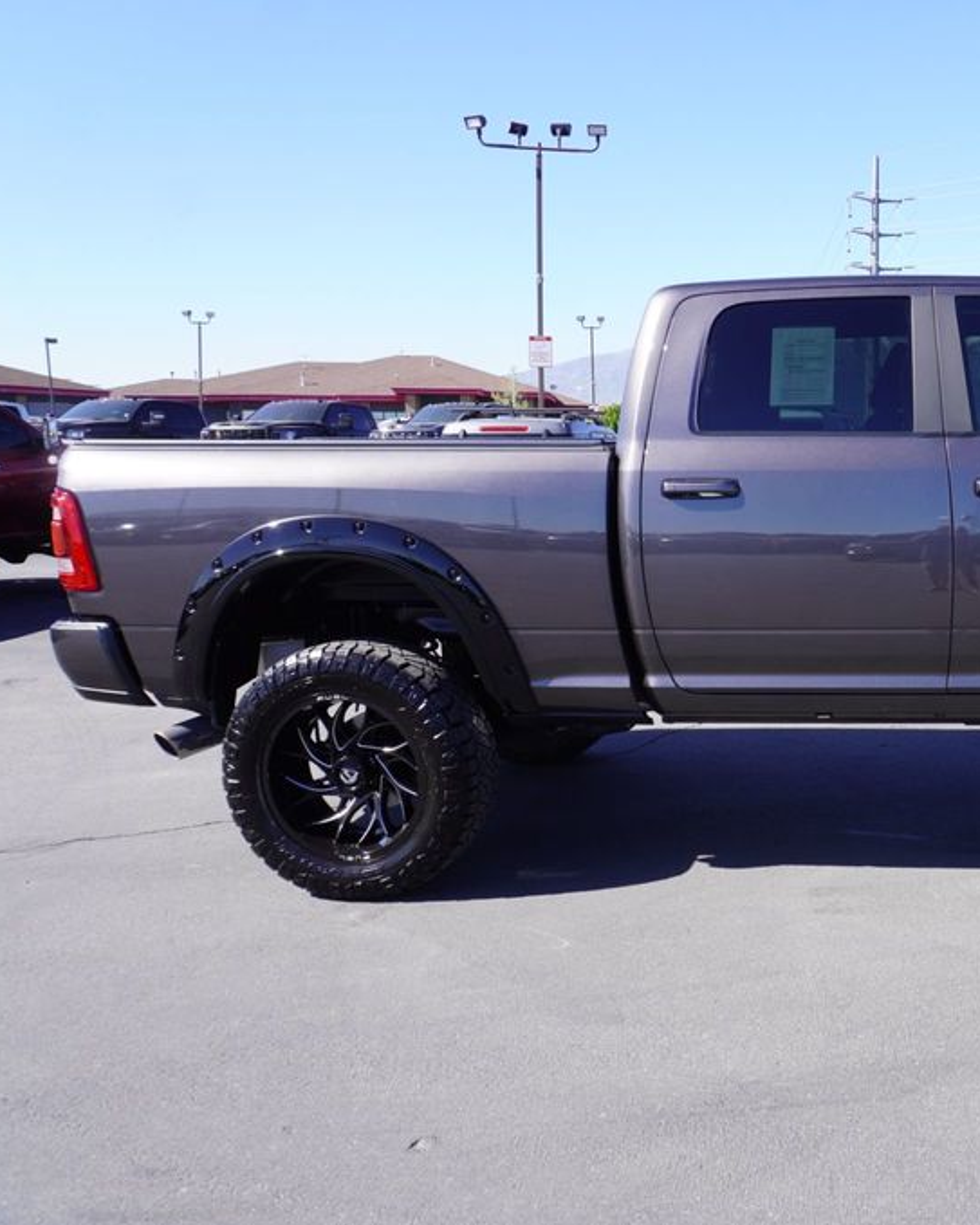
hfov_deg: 40.2
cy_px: 613
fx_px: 1233
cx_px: 875
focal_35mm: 34
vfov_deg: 52.9
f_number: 8
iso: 100
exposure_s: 1/125
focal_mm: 16
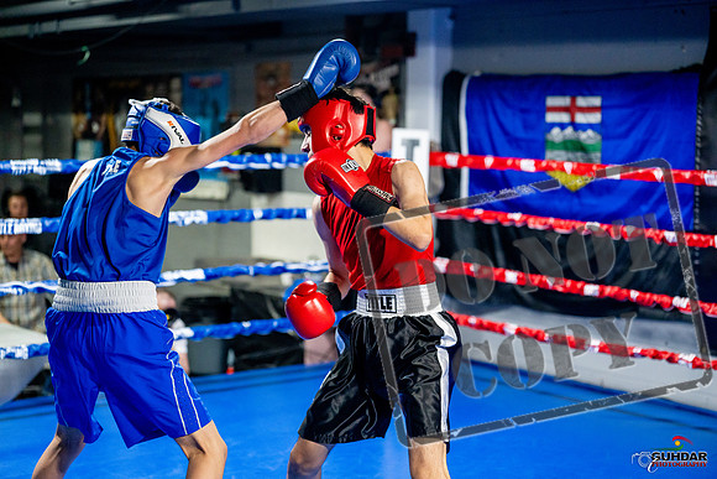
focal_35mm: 67
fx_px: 1335
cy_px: 240
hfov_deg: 30.1
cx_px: 358
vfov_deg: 20.3
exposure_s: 1/1000
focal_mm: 67
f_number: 2
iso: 4000
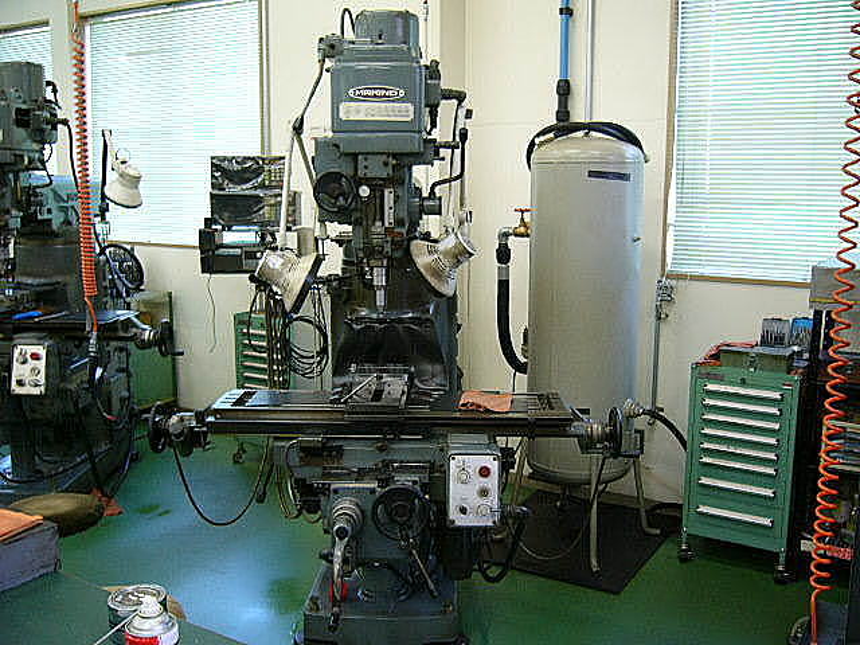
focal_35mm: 35
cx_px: 430
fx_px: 870
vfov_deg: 40.7
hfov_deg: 52.6
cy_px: 322
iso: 100
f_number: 2.8
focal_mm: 5.8
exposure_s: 1/15
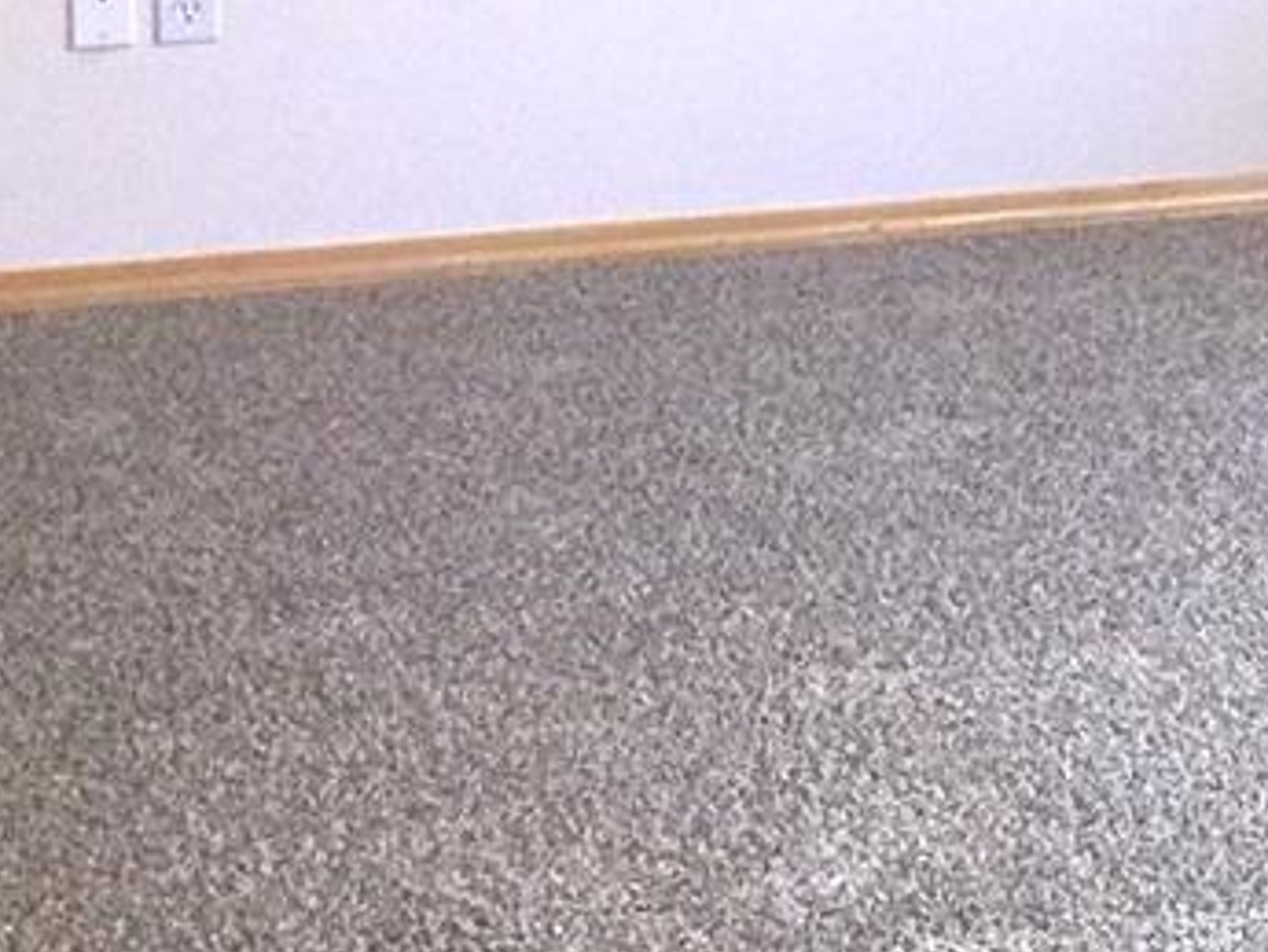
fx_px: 4617
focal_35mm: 126
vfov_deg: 11.4
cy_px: -419
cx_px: 1316
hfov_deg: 15.3
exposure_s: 1/30
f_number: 2.2
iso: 50
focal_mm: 4.15
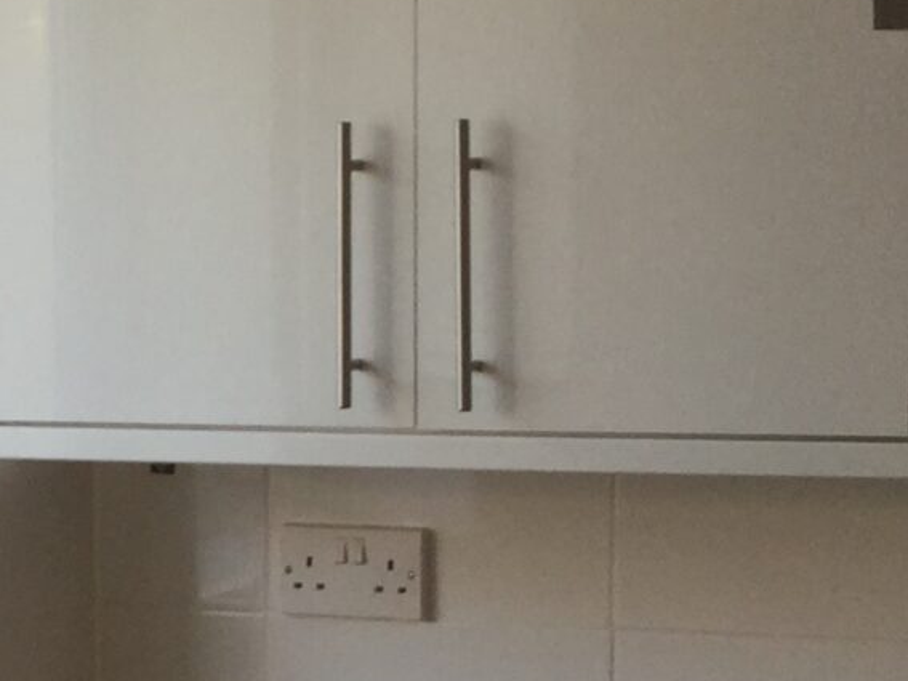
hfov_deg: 13.8
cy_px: 617
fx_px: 3672
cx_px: -64
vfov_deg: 10.5
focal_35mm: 140
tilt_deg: -8.3
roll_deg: +0.3
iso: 25
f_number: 2.4
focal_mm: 3.3
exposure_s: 1/30
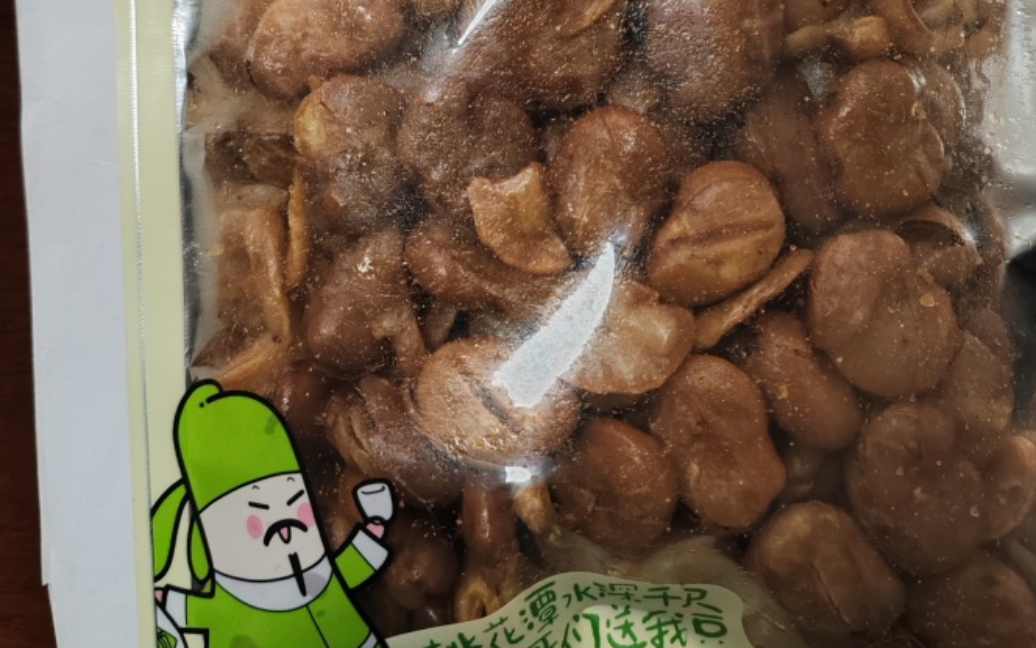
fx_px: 1299
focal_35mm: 46
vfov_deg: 27.0
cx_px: 616
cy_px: 66
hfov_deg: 43.3
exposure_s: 1/100
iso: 2500
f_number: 1.8
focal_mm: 6.14
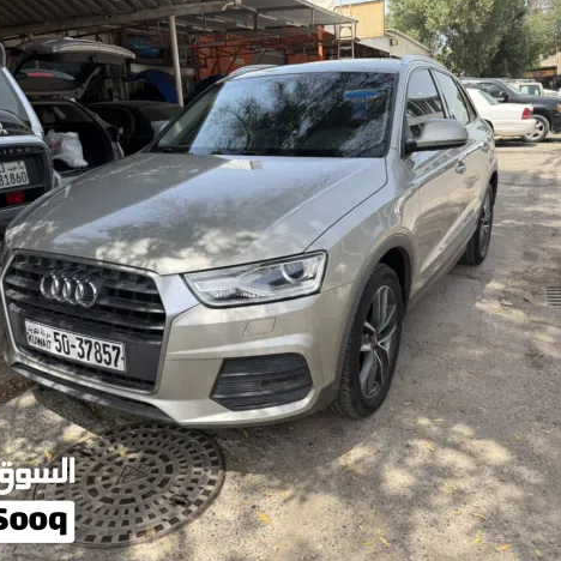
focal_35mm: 29
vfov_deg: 55.6
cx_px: 255
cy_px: 284
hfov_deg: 55.5
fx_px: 532
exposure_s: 1/1106
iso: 80
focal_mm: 6.76
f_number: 1.78
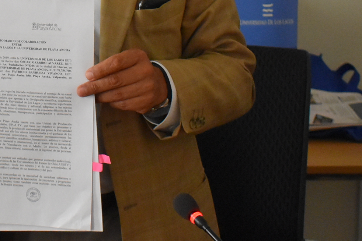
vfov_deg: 10.9
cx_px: -42
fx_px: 1242
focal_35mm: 124
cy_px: -45
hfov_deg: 16.1
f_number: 4
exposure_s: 1/160
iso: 3200
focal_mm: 27
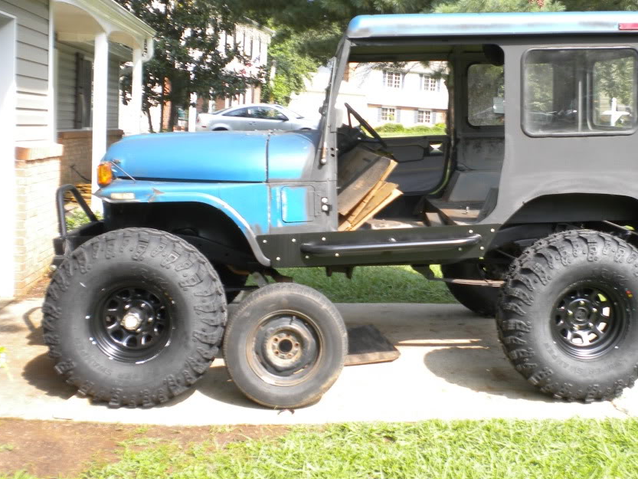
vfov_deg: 33.5
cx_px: 381
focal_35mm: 43
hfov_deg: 43.6
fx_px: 793
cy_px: 202
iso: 80
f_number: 4.6
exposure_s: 1/110
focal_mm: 6.3
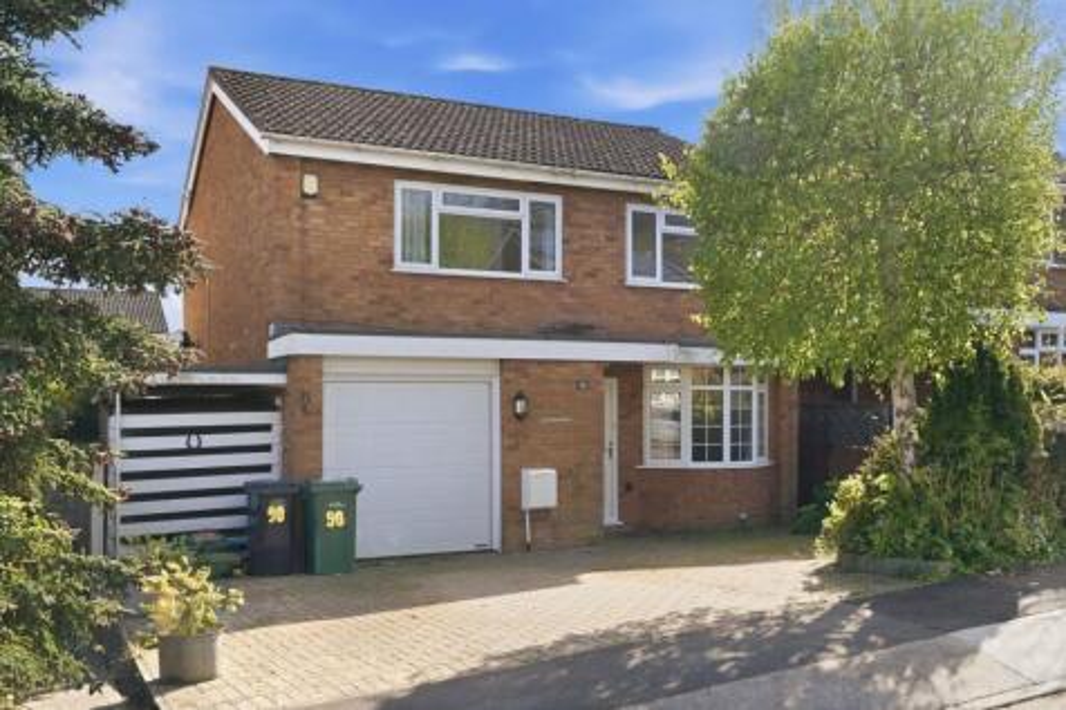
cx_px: 533
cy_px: 355
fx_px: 1006
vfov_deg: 38.9
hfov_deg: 55.8
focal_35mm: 34
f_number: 7.1
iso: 100
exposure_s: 1/100
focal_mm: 34
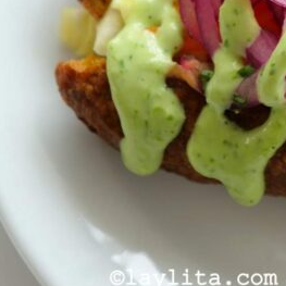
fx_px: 2412
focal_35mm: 258
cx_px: 346
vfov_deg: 6.8
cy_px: 30
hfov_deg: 6.7
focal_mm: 60
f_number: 4
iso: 400
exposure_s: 1/125
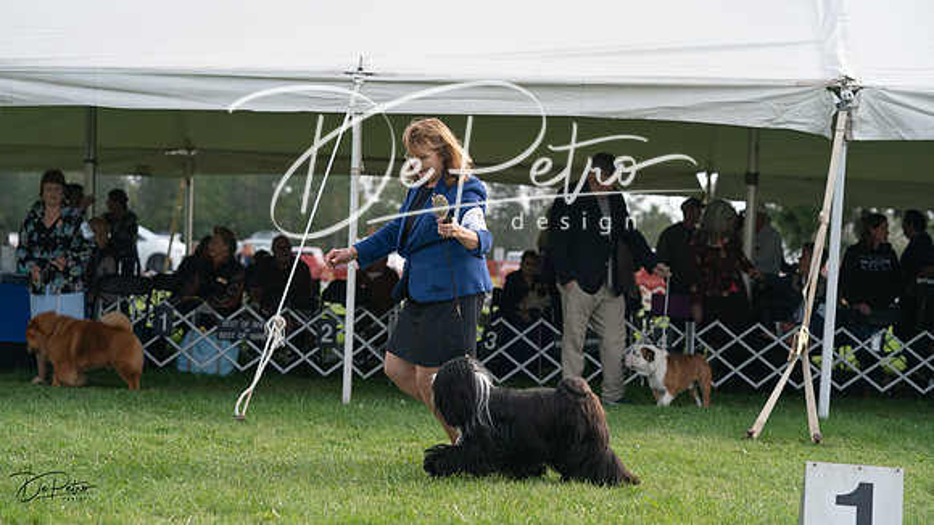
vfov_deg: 14.1
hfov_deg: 24.8
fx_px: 2127
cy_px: 262
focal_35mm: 86
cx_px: 467
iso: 400
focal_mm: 82
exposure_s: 1/2000
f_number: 3.5
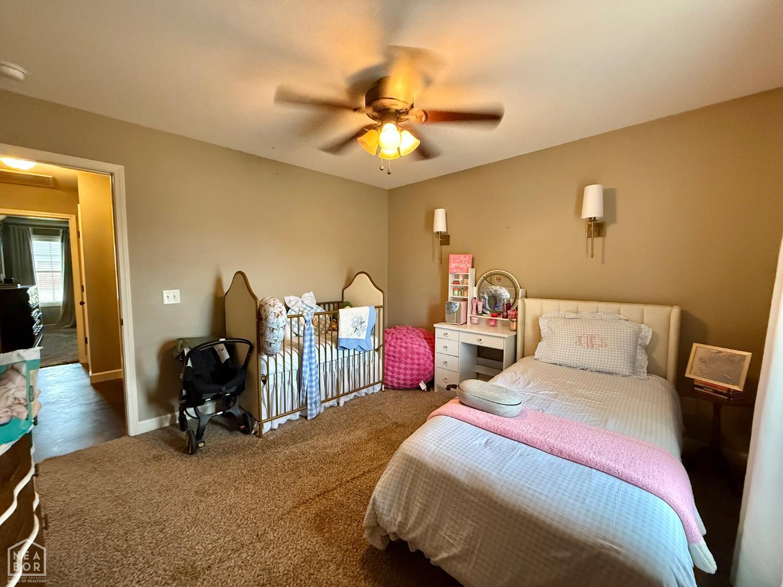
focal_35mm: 14
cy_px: 294
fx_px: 317
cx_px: 392
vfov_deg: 85.7
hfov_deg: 102.1
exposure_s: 1/60
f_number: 2.2
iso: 800
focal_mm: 2.22
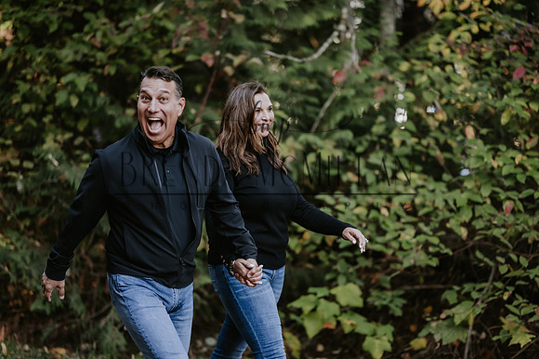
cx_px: 270
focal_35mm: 85
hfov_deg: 23.9
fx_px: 1272
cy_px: 180
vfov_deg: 16.1
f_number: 1.8
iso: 800
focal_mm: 85
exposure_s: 1/800
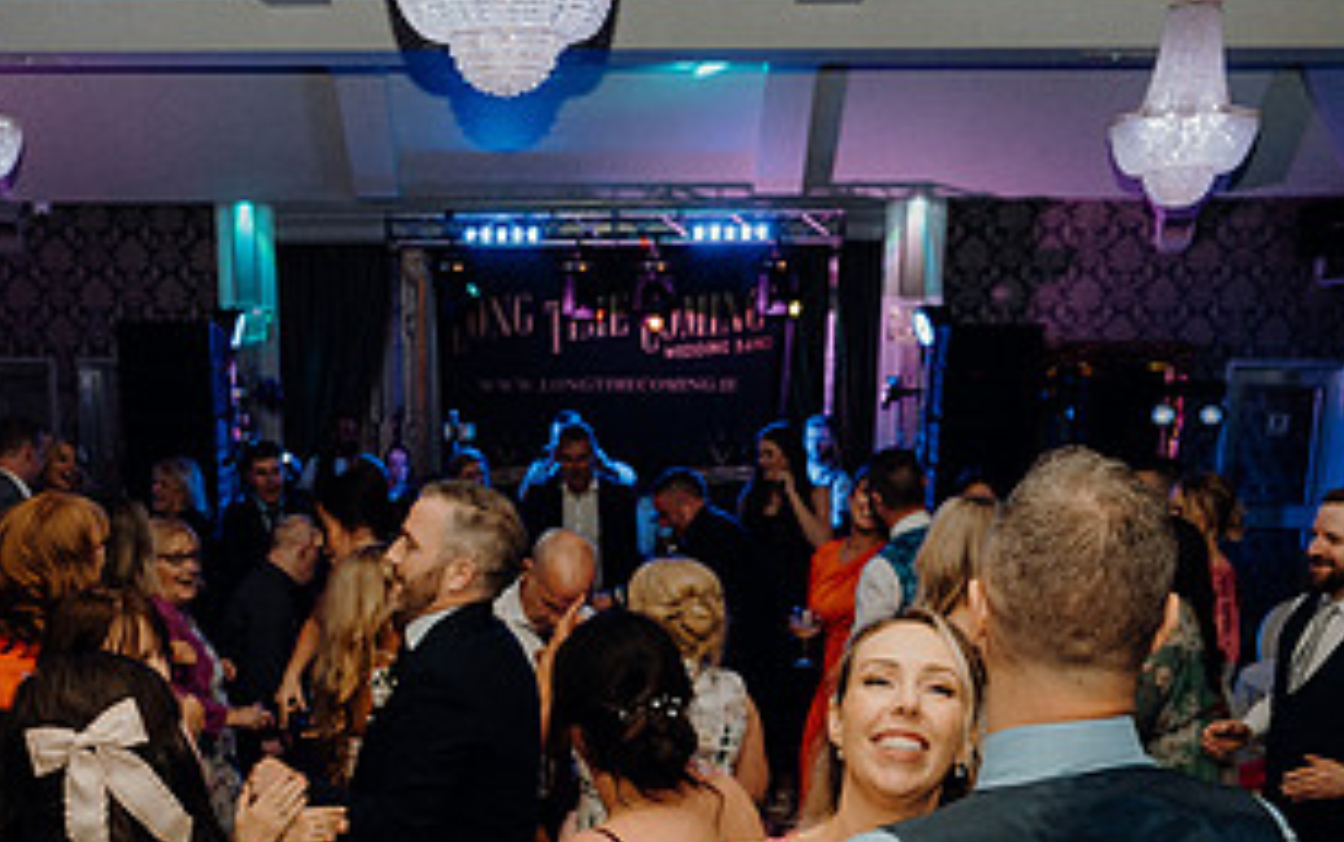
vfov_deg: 26.6
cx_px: 541
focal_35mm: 46
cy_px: 831
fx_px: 1686
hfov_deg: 43.3
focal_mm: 24
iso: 2500
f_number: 3.5
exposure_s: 1/160
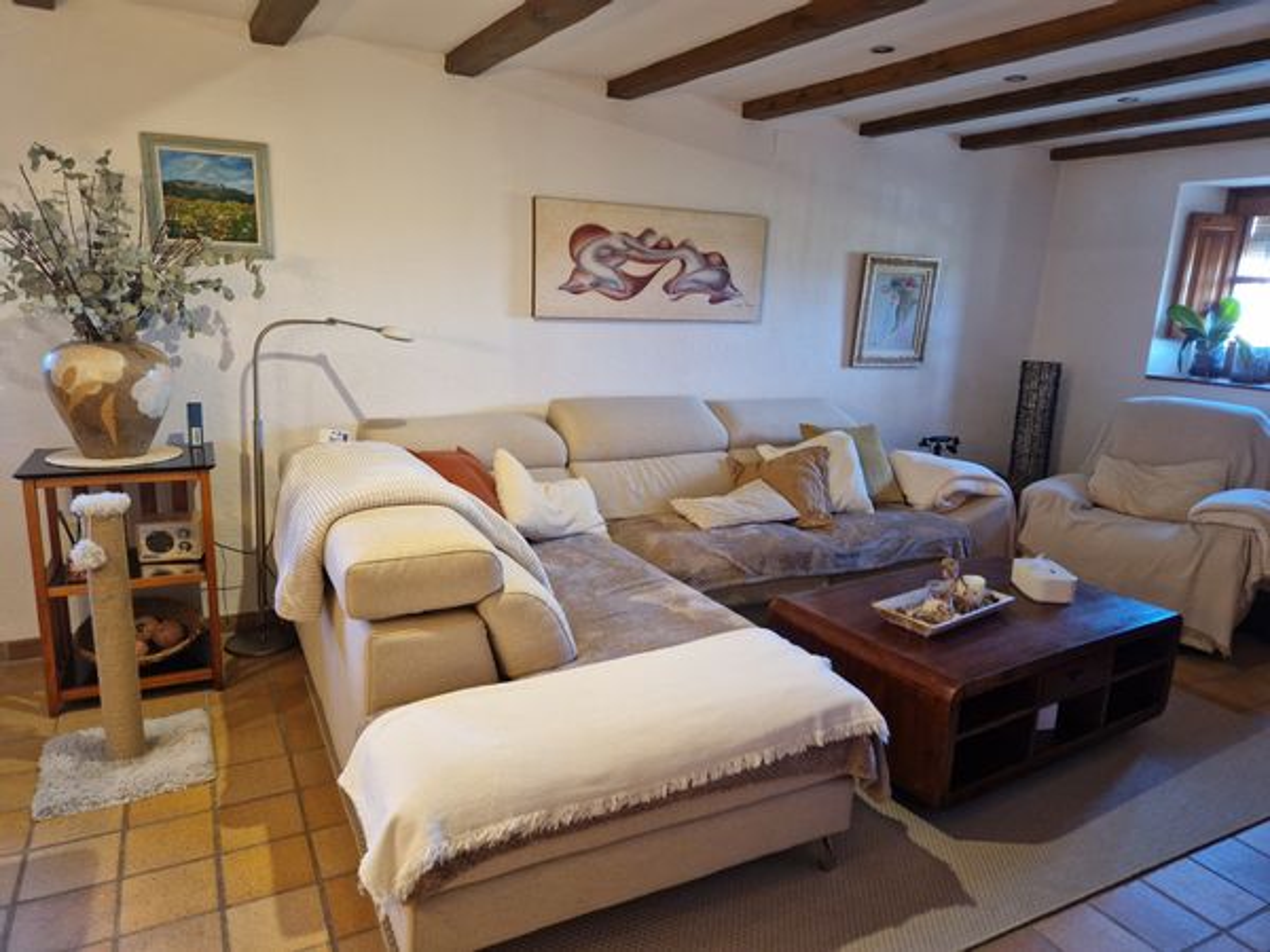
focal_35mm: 23
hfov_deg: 73.9
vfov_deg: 58.9
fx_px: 844
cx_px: 635
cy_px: 476
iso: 640
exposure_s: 1/60
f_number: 1.8
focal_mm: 5.4
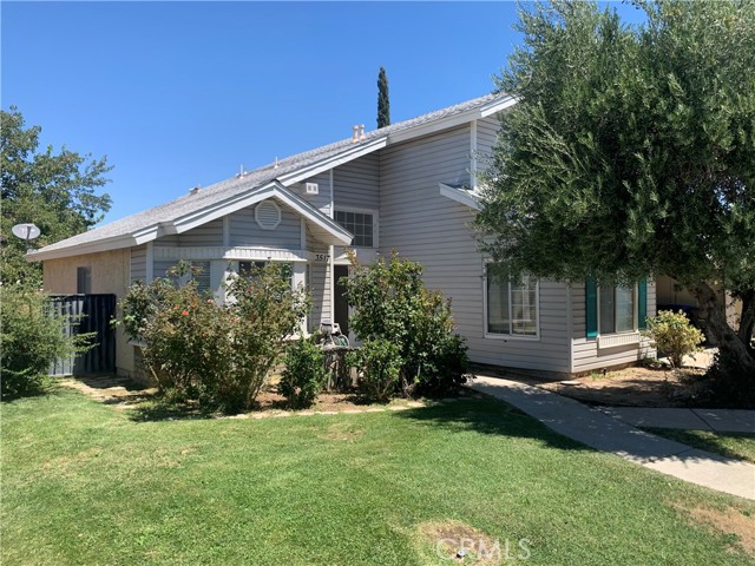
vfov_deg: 53.1
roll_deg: +0.1
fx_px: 567
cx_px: 378
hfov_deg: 67.3
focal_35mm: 26
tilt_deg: +1.4
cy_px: 283
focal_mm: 4.25
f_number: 1.8
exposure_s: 1/1387
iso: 25
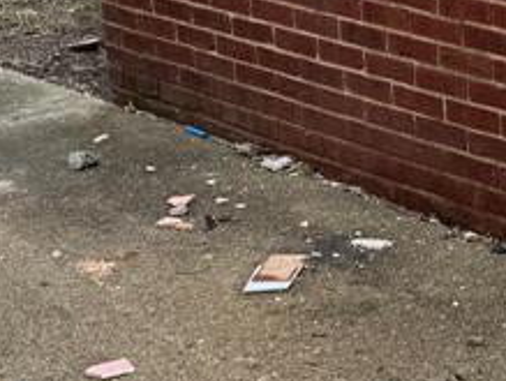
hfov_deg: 15.2
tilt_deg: -13.2
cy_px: -28
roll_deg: -1.8
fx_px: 1640
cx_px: 915
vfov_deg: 13.0
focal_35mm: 112
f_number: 1.78
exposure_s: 1/407
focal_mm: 6.76
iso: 80
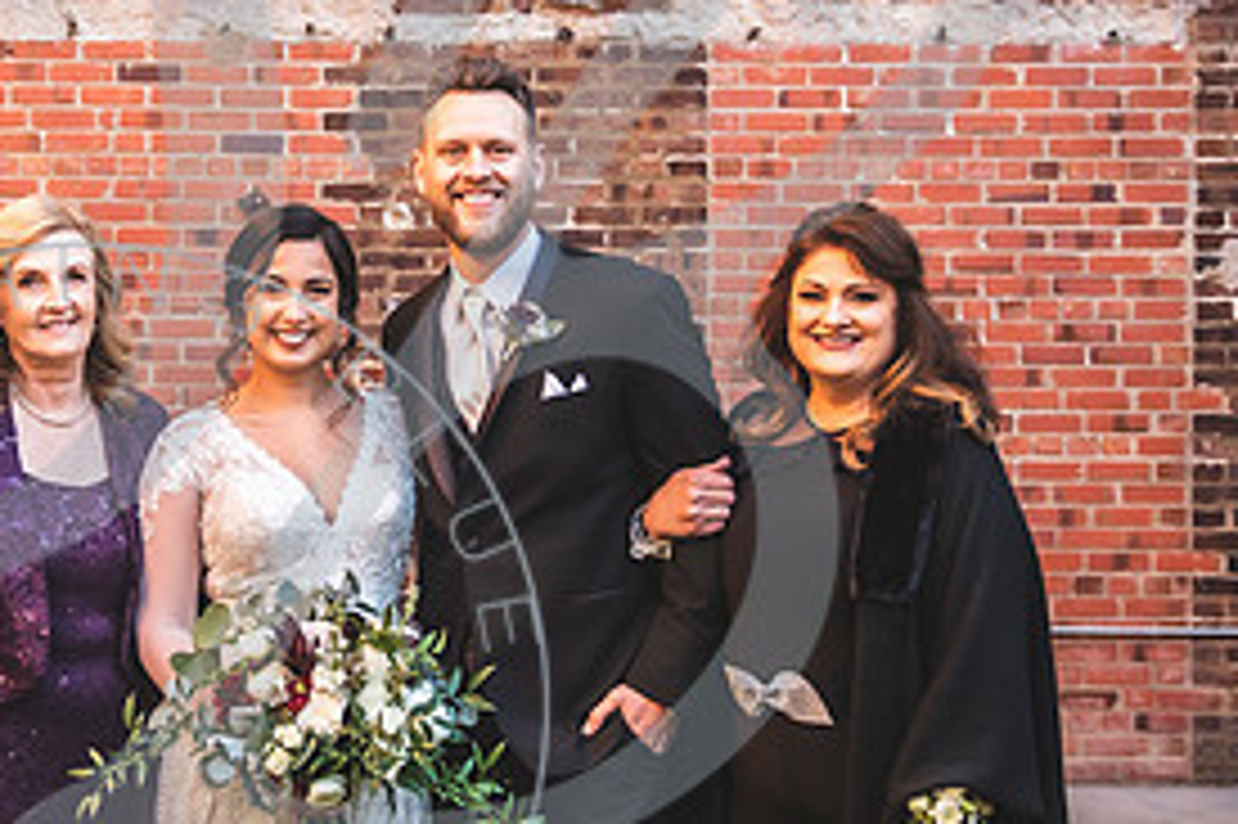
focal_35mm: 76
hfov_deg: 26.3
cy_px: 326
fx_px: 2612
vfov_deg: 17.9
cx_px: 311
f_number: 2.8
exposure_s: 1/160
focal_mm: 36
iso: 160
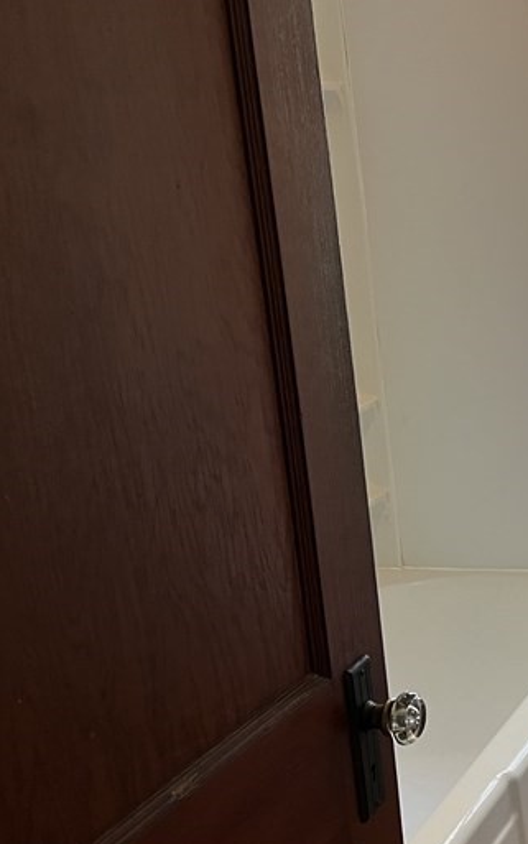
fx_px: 1265
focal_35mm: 55
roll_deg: +0.9
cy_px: 499
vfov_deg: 36.8
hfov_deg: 20.0
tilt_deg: -16.2
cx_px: 813
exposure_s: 1/60
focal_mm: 5.1
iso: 100
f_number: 1.6
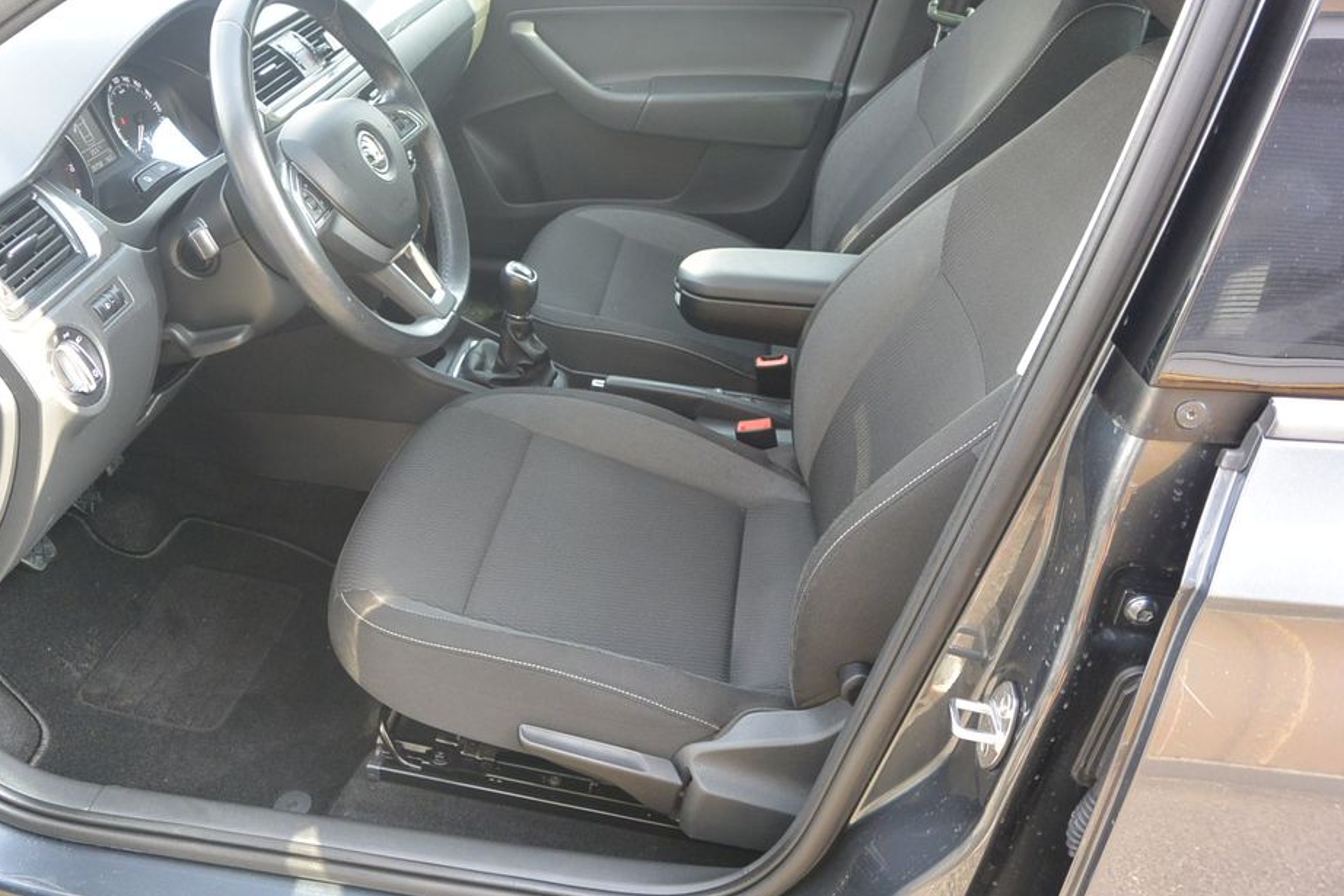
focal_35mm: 30
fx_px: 1120
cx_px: 601
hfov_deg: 61.8
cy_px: 412
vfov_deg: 43.6
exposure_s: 1/125
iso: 400
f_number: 3.5
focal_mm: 10
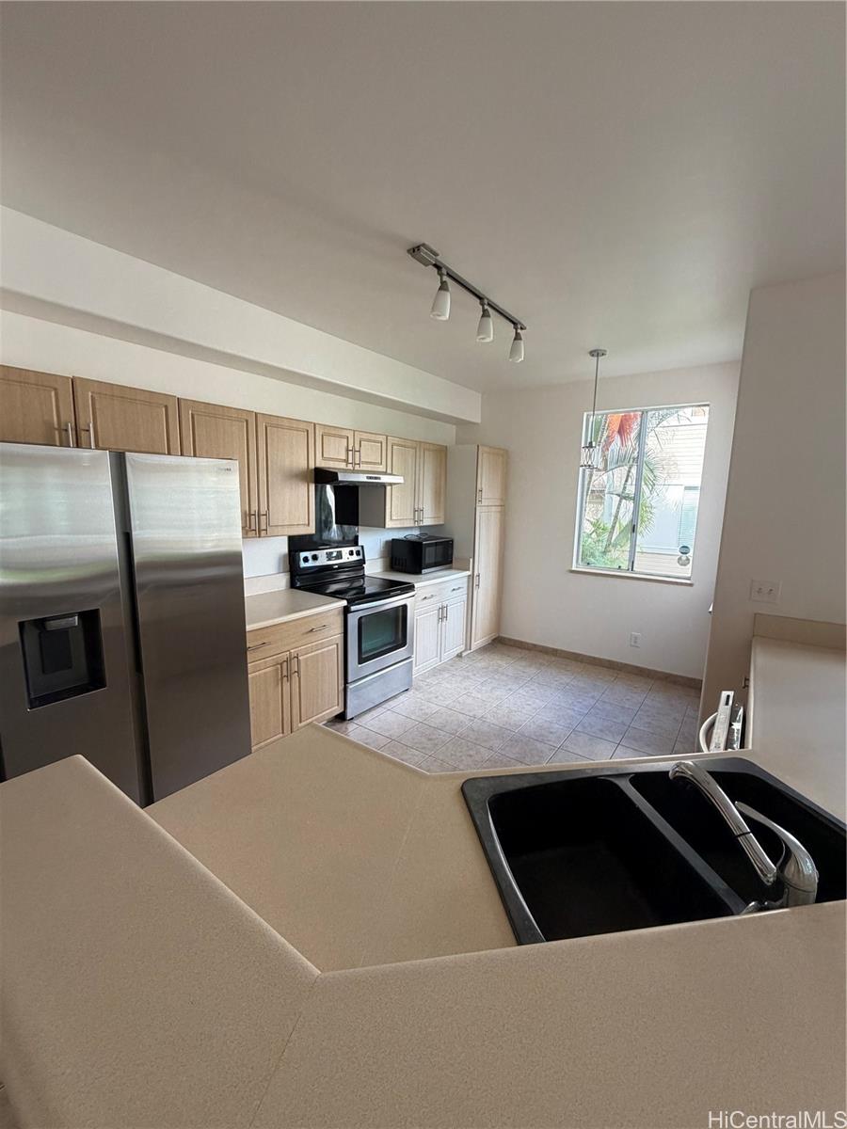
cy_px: 564
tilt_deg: -9.3
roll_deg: -1.3
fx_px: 457
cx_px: 424
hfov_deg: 85.7
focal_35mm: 14
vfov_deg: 102.1
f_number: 2.2
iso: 250
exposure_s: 1/121
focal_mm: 2.22
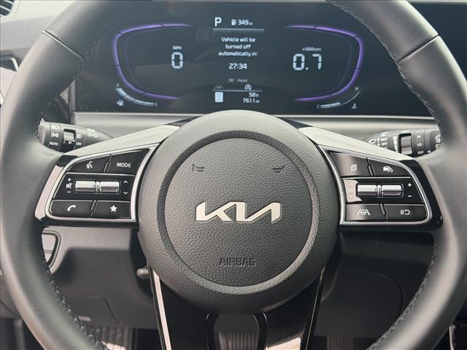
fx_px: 648
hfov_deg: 39.7
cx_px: 234
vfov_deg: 30.3
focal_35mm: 48
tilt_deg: -25.7
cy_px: 175
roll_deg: +0.3
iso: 64
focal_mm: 6.76
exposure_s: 1/263
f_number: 1.78
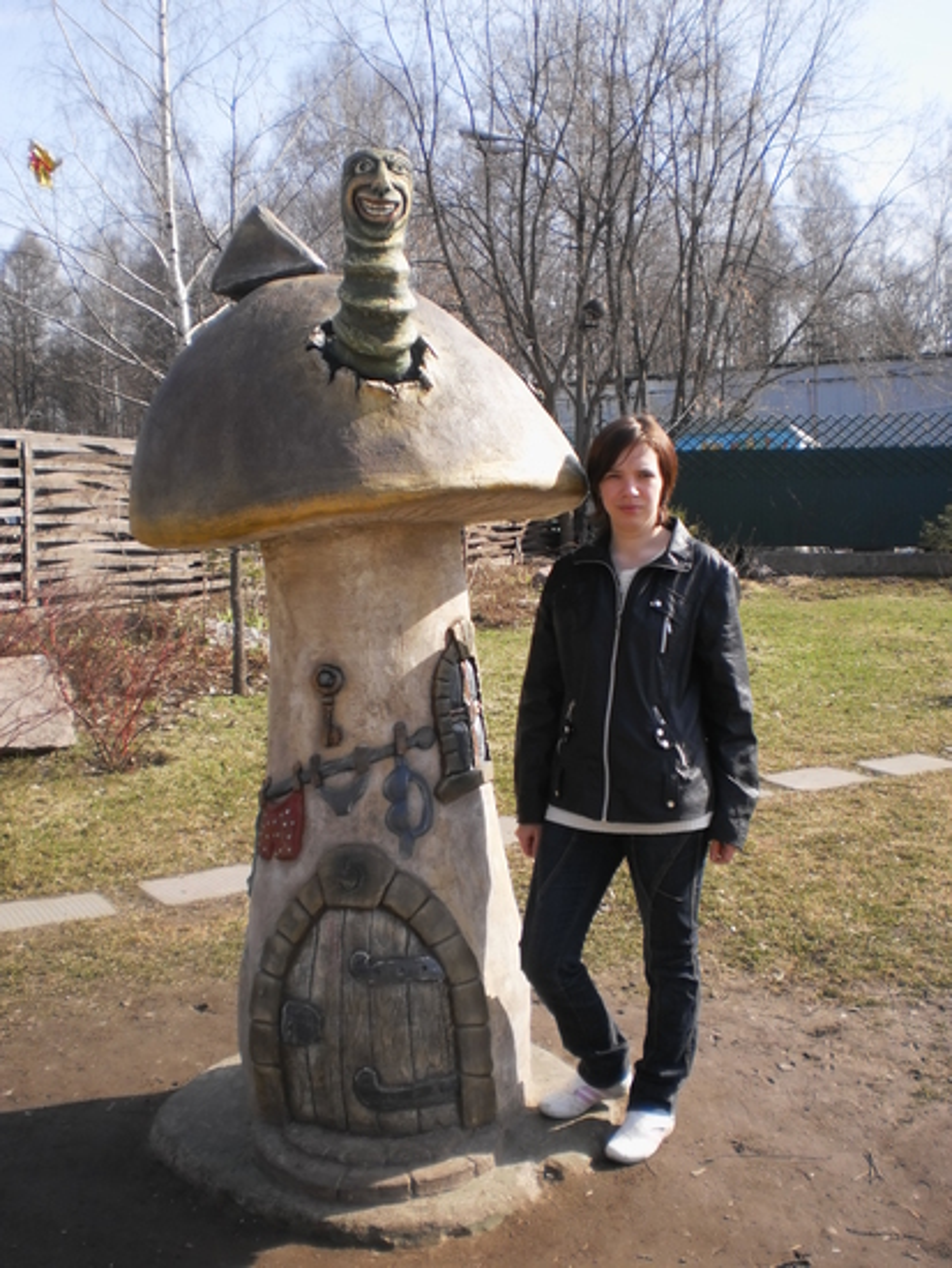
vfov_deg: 51.3
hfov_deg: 39.7
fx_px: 1319
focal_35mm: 36
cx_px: 476
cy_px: 634
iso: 100
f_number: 3.1
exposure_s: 1/500
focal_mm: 6.3
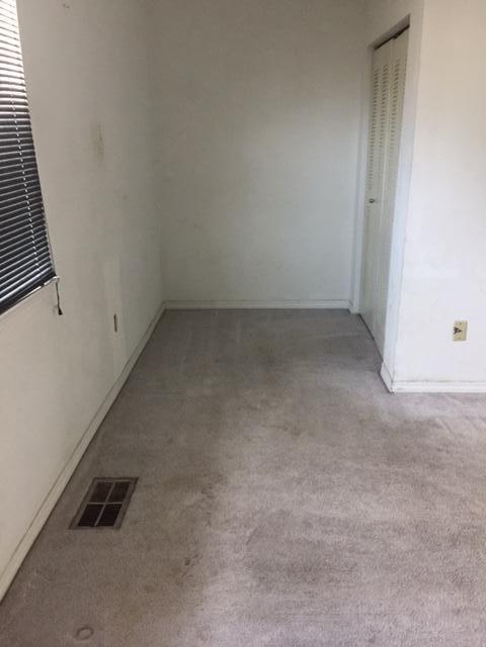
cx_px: 243
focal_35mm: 29
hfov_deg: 48.2
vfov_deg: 61.7
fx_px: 543
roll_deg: +0.7
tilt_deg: -17.6
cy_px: 324
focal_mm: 4.15
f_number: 2.2
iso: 100
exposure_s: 1/10
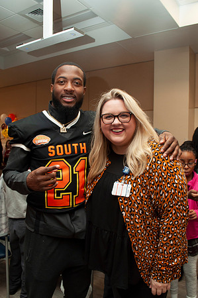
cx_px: 99
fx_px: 248
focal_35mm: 30
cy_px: 149
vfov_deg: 62.0
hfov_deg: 43.5
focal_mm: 20
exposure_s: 1/40
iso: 400
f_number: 8
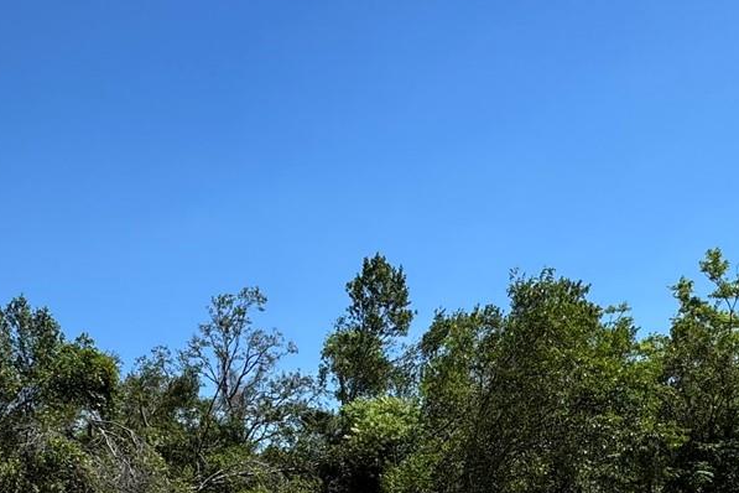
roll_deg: +1.4
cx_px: 338
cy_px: 585
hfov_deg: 49.5
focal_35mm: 39
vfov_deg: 29.6
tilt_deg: -5.6
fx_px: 801
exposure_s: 1/1709
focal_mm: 2.22
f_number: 2.2
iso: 40
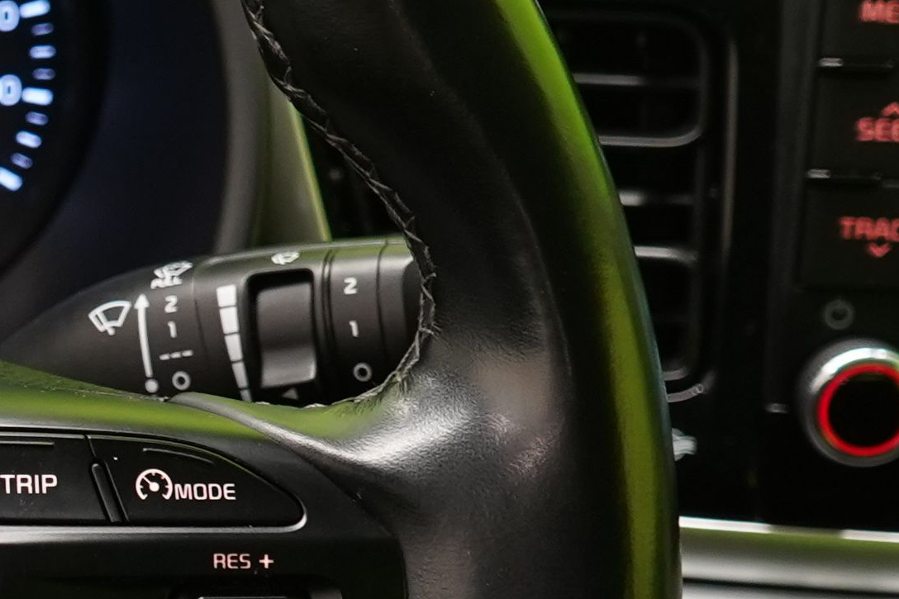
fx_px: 4269
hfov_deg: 11.3
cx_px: -610
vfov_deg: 8.0
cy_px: 565
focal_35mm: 171
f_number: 5
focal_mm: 31
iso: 1250
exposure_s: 1/25
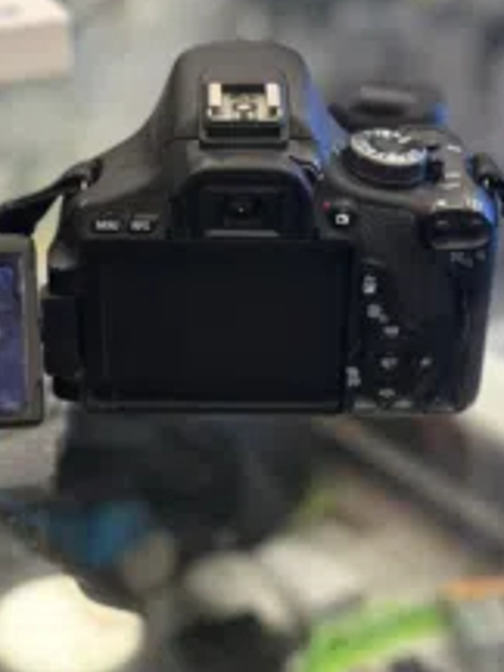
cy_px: 401
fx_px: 1728
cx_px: 156
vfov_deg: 22.0
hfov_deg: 16.5
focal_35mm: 89
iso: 100
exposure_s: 1/100
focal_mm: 6.86
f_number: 1.78
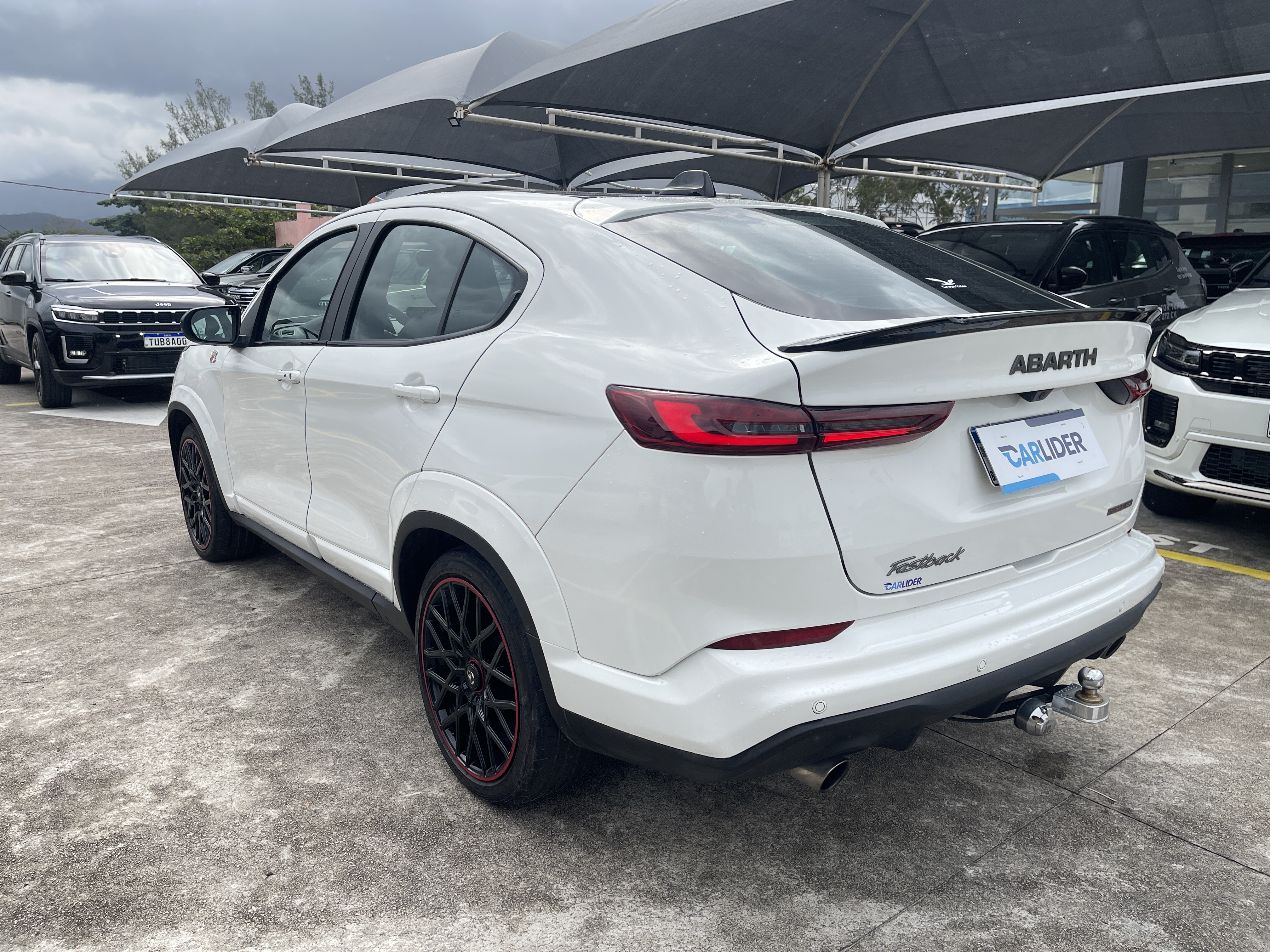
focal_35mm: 25
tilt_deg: -12.3
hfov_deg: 69.4
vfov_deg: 54.9
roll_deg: +0.2
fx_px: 917
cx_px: 635
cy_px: 476
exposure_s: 1/2488
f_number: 1.6
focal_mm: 5.1
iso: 32
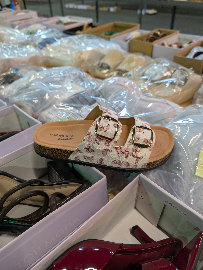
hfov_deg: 56.9
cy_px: 135
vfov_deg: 71.5
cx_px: 102
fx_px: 187
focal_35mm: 24
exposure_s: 1/40
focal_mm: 6.9
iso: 99
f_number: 1.68
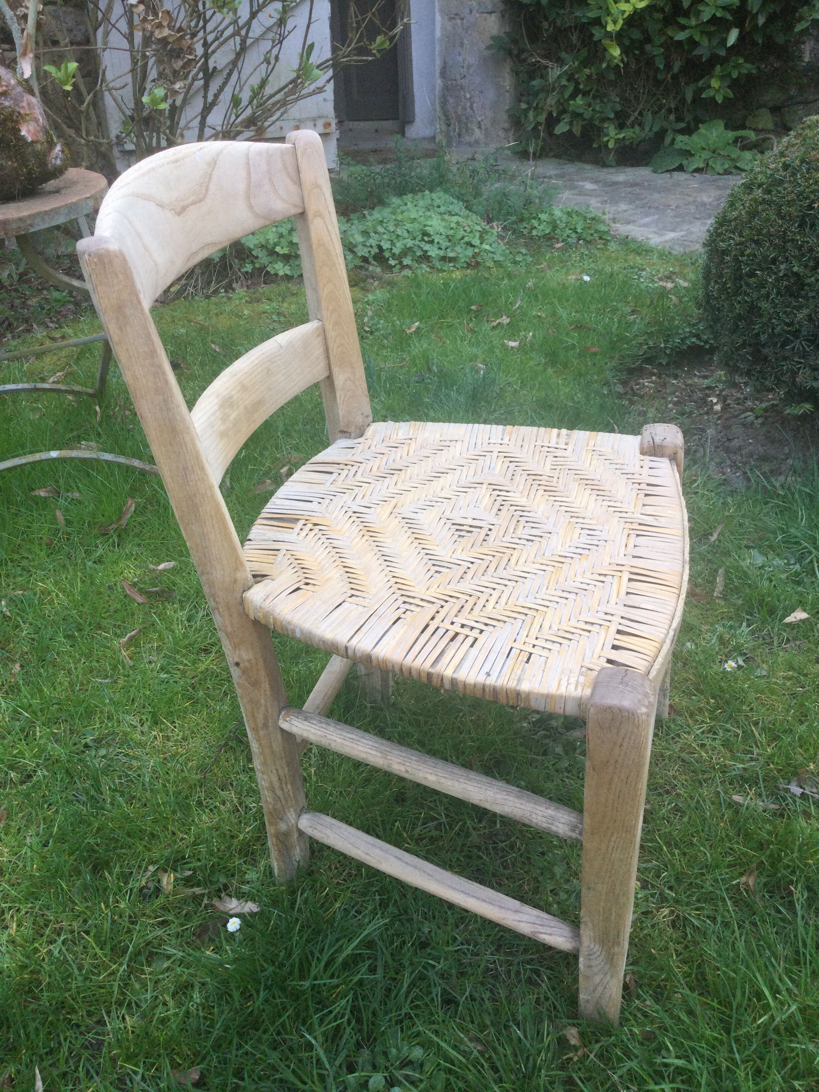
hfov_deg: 45.4
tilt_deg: -24.8
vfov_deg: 58.4
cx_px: 410
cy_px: 546
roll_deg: +1.5
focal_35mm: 31
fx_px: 978
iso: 50
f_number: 2.4
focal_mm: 3.3
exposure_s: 1/100
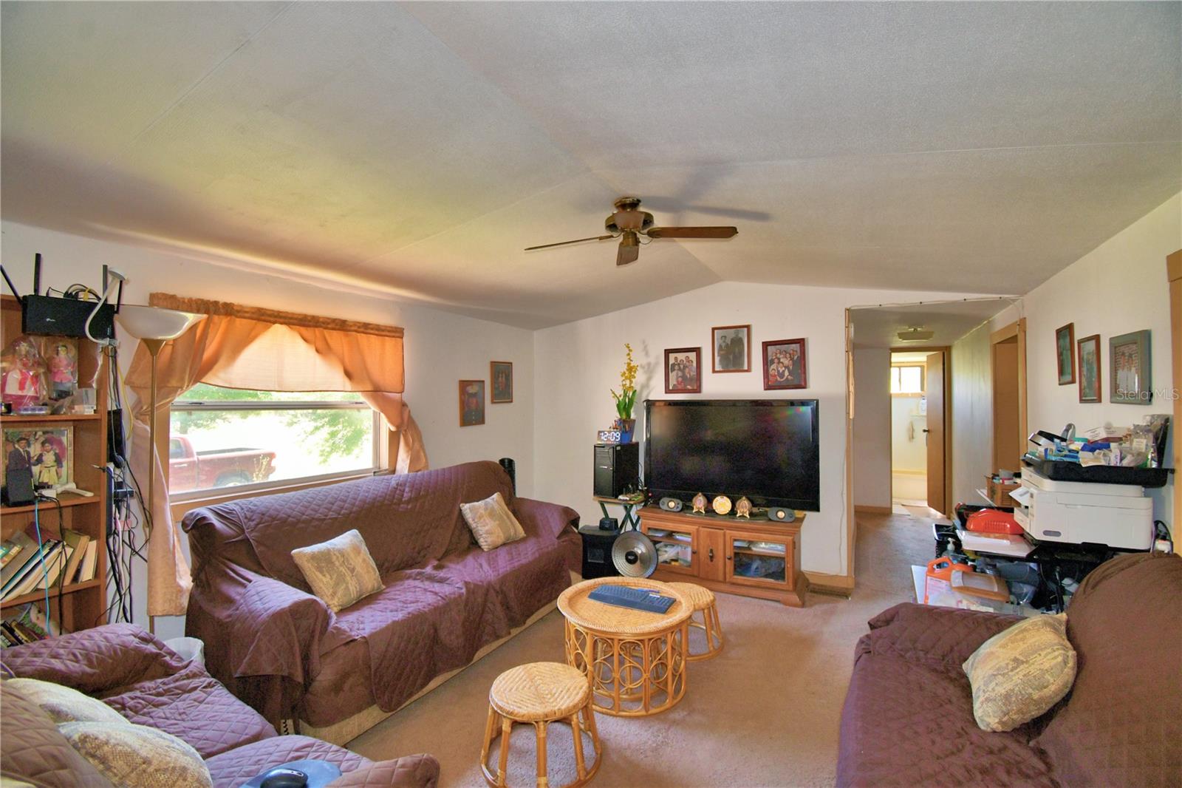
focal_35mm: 15
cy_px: 394
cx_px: 591
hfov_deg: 100.4
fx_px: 492
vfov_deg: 77.3
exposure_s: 1/40
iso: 200
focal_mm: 10
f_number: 4.5
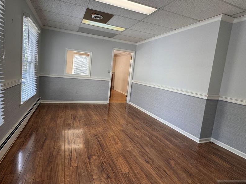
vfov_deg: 71.4
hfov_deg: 87.2
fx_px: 128
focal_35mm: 18
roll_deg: -4.8
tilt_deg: -7.4
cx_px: 105
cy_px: 84
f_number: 2.2
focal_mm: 2.22
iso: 64
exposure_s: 1/120
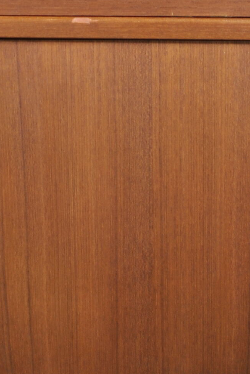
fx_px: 1371
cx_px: 104
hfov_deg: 10.4
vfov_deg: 15.4
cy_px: 70
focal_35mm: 132
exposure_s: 1/13
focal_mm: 22
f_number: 4
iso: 100
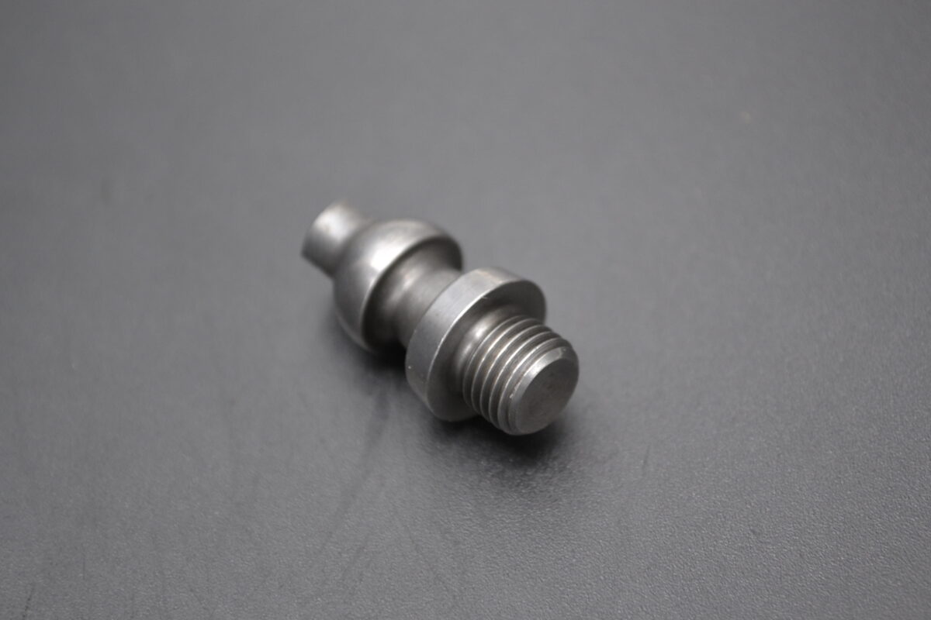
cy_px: 310
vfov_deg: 16.6
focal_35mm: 82
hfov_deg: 24.6
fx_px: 2133
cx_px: 466
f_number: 5.6
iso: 720
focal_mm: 55
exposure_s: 1/60
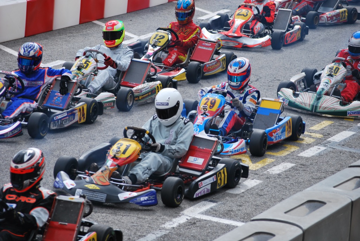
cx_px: 180
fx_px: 1652
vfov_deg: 8.3
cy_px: 120
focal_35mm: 165
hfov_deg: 12.4
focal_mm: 110
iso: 140
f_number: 5.6
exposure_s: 1/500
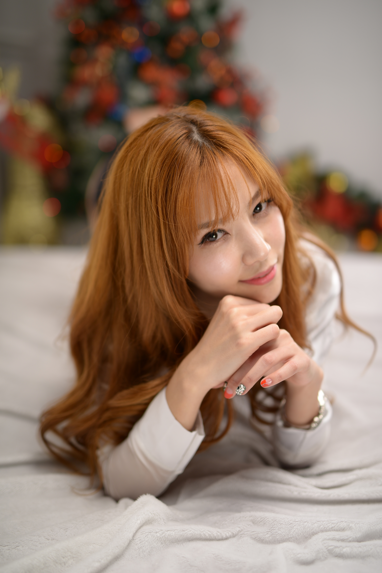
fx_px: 796
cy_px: 286
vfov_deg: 39.6
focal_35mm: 50
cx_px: 191
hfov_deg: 27.0
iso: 100
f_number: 1.4
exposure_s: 1/160
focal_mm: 50
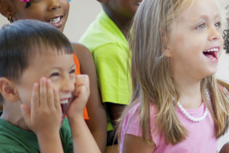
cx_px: 336
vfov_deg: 4.9
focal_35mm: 278
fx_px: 1769
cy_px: 47
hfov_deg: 7.3
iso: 100
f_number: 1.4
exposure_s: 1/125
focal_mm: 85
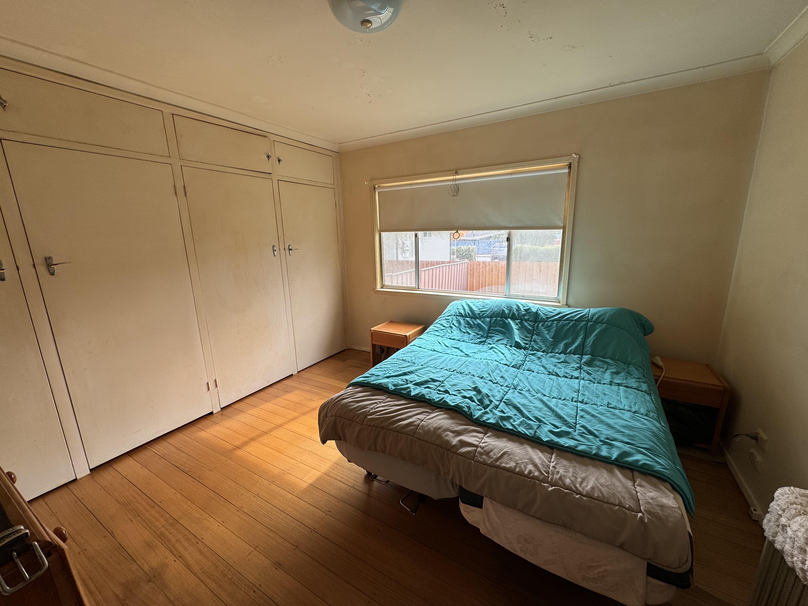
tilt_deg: -11.9
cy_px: 303
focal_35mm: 14
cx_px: 404
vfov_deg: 85.7
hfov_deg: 102.1
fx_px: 327
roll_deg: +1.6
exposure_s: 1/204
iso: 40
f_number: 2.2
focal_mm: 2.22
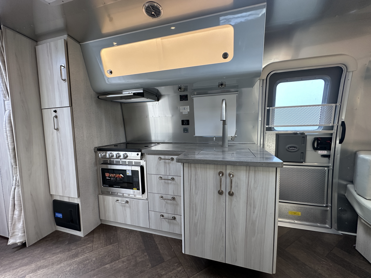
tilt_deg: -4.7
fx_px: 150
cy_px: 139
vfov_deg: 85.7
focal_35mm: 14
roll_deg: +1.5
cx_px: 186
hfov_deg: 102.1
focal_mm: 2.22
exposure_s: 1/73
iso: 160
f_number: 2.2
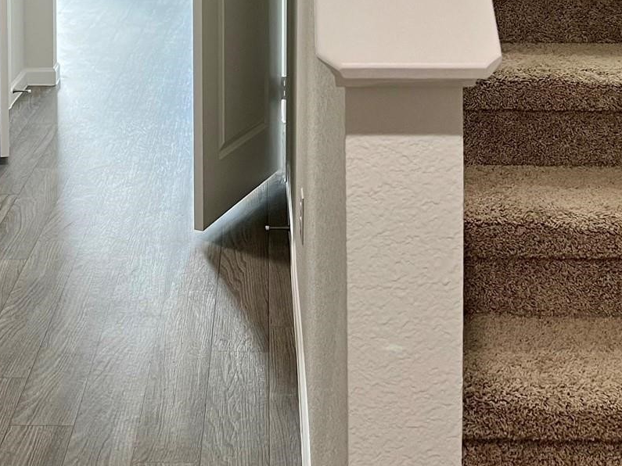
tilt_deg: -5.5
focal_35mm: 67
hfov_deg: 28.9
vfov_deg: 20.5
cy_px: -91
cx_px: 252
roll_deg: -0.3
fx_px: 1204
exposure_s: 1/60
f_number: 1.5
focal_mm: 5.7
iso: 80
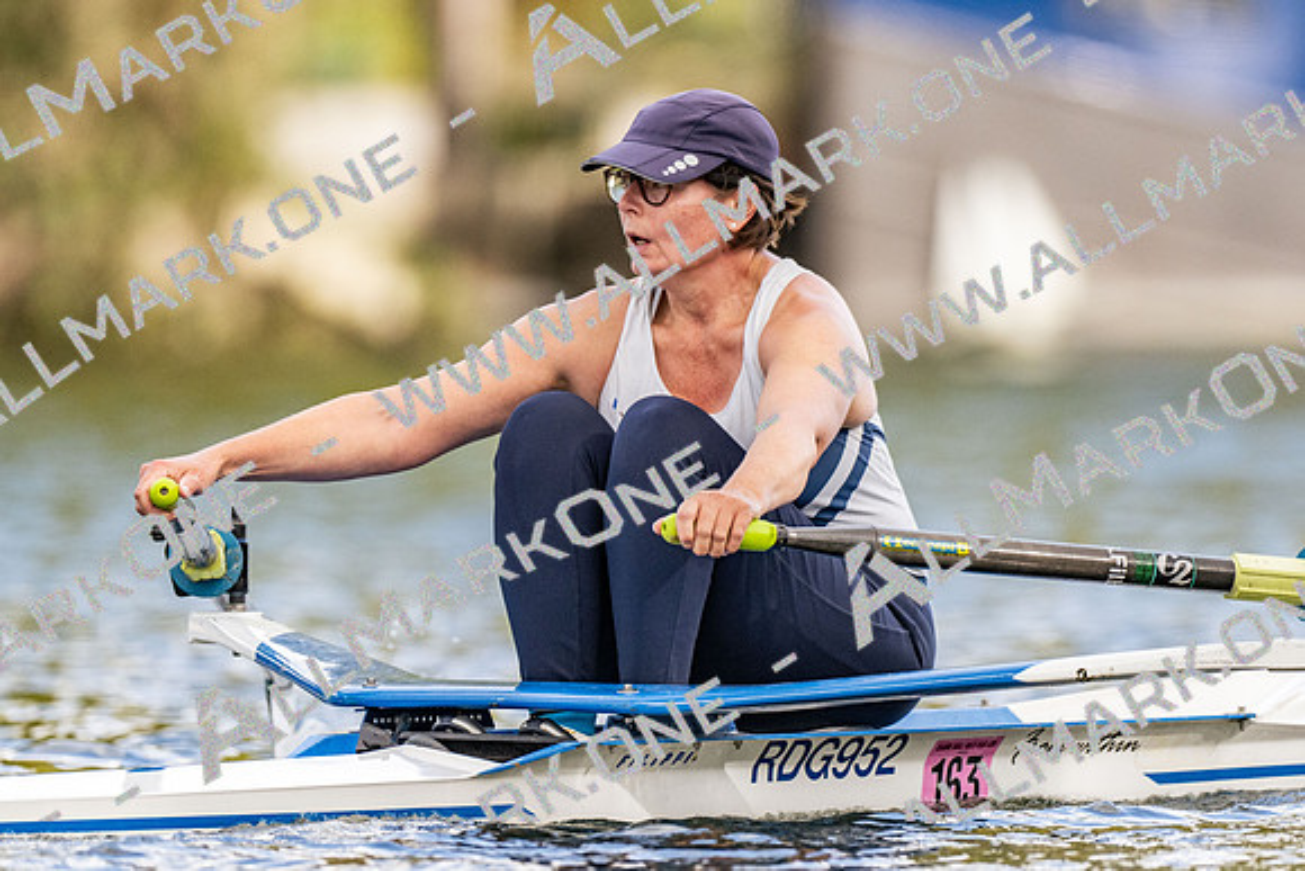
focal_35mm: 900
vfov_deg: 1.5
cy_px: 436
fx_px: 32648
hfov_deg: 2.3
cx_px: 652
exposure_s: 1/2500
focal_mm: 600
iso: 800
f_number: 4
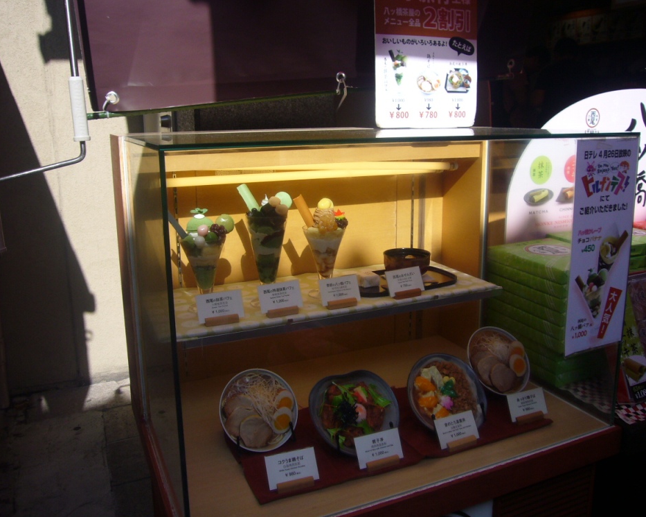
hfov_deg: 58.7
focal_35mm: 30
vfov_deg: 48.5
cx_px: 341
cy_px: 254
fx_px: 573
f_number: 5.6
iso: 80
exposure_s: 1/320
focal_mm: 4.6
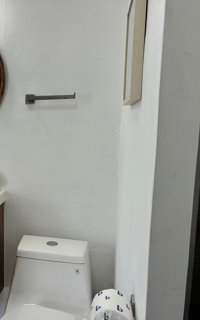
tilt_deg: -7.5
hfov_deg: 32.8
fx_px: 323
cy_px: 160
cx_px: 23
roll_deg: -0.3
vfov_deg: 52.7
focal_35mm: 37
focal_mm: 5.96
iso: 40
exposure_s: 1/246
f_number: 1.6
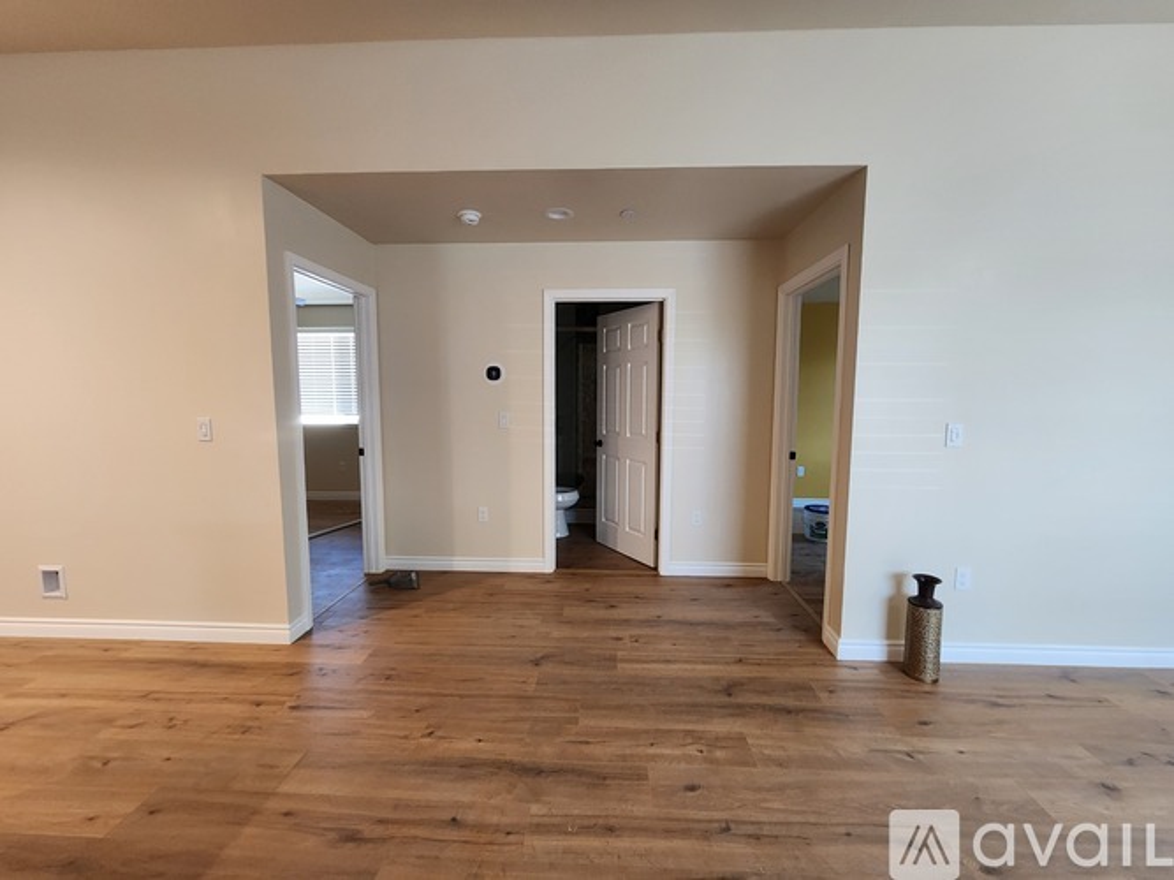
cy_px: 440
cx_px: 587
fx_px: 441
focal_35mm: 13
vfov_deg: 89.9
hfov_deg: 106.2
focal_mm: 2.2
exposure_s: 1/40
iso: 320
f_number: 2.2
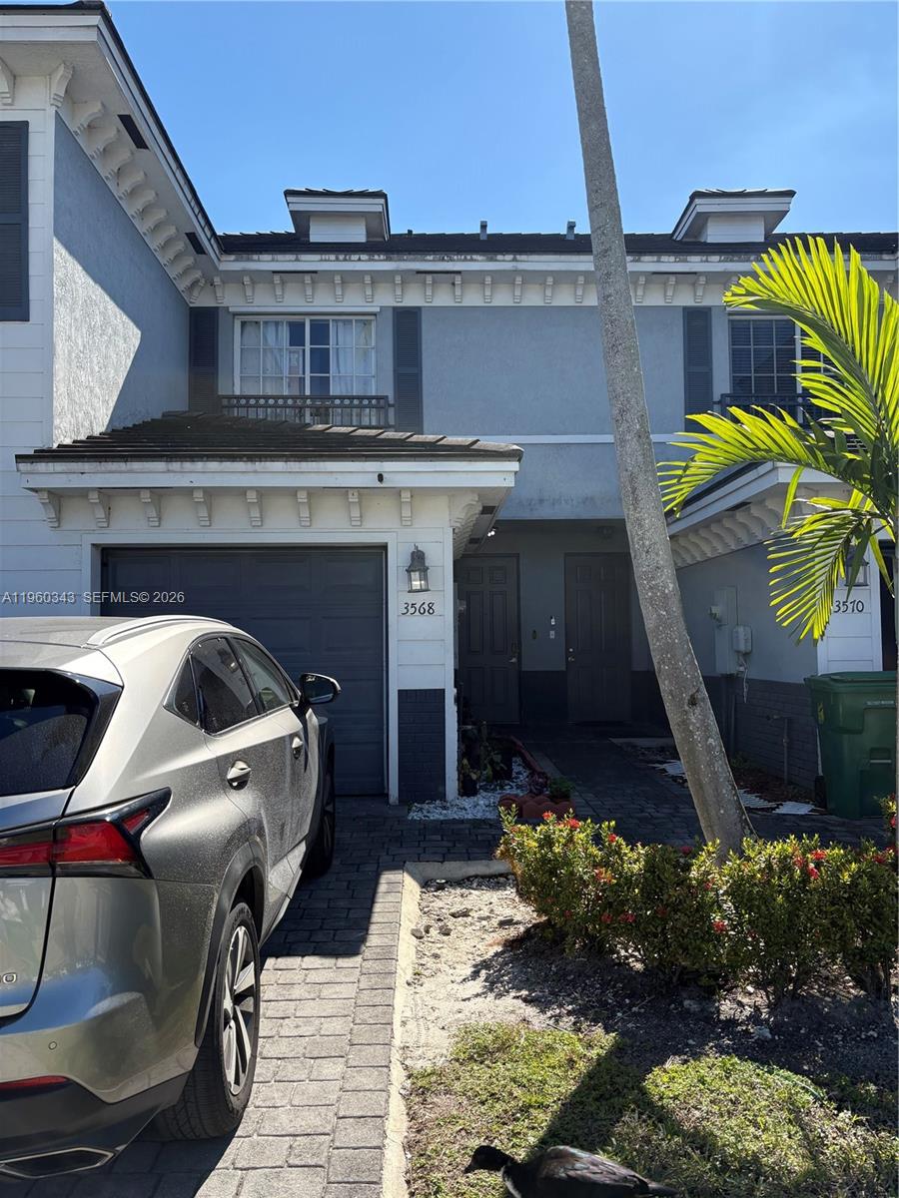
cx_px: 450
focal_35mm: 26
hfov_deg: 53.1
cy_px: 599
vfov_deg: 67.3
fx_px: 900
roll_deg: -0.2
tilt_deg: +3.6
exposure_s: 1/2451
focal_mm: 5.96
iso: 50
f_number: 1.6
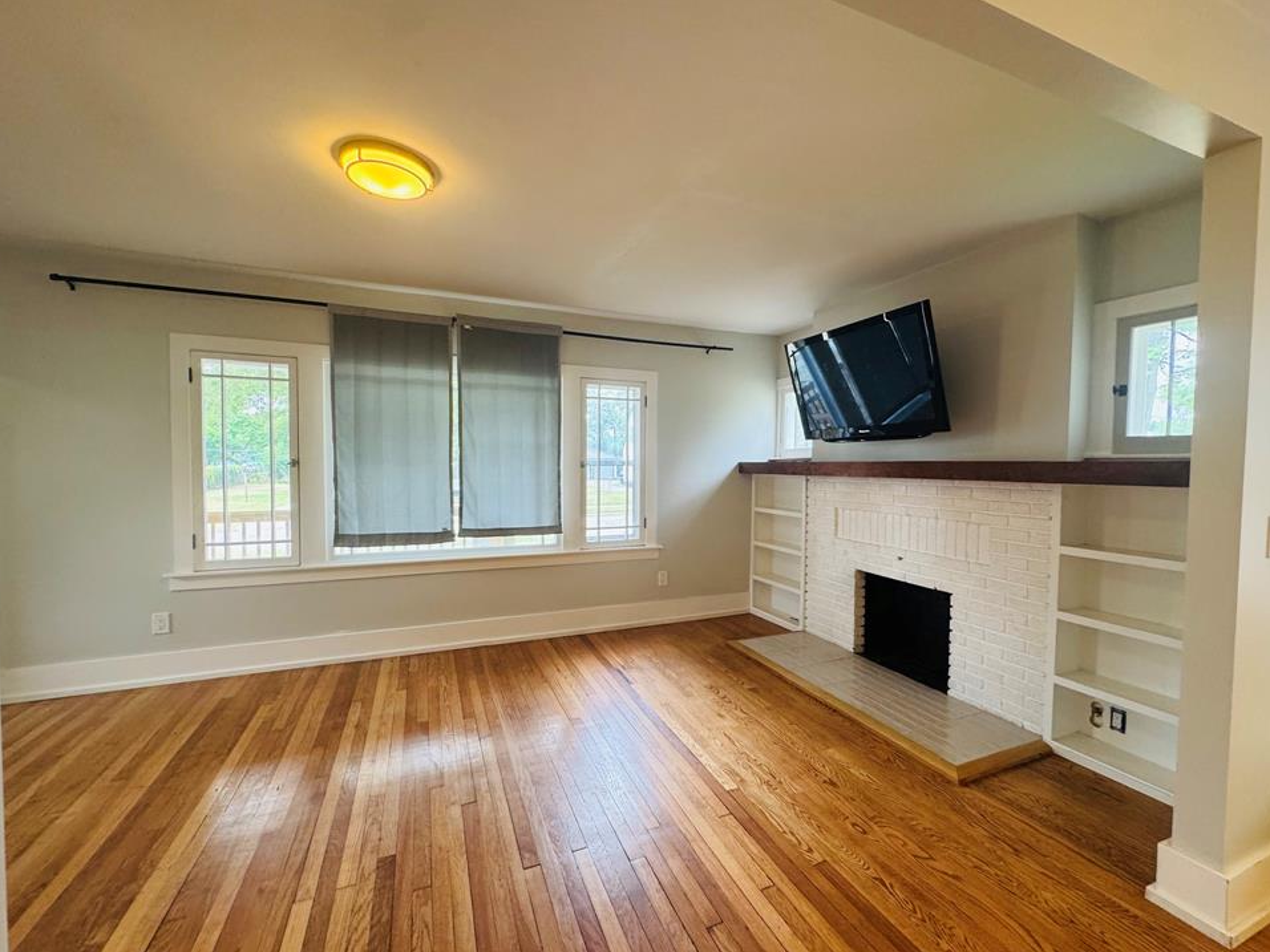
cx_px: 659
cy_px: 486
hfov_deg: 98.1
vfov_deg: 81.7
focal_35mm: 15
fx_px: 550
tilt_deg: -3.0
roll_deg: -0.4
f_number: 2.2
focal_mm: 2.22
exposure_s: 1/120
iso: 250
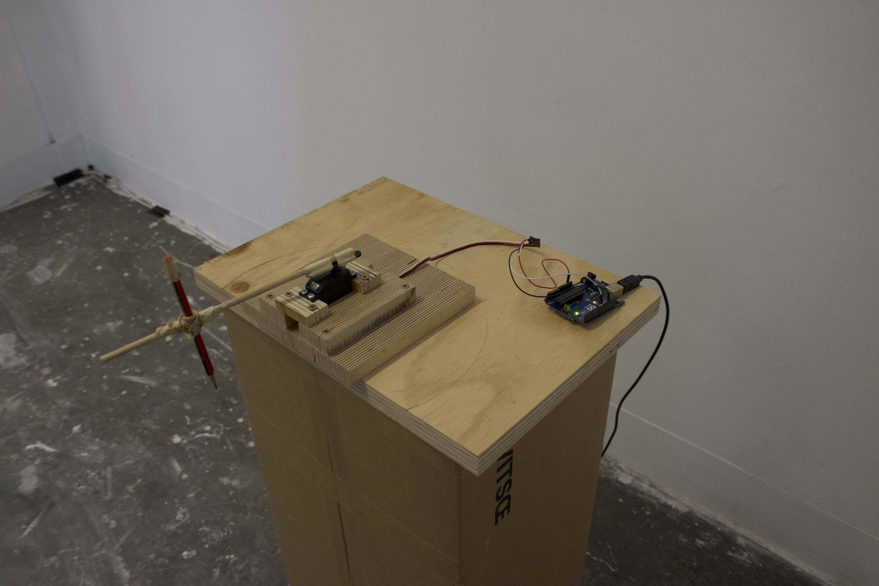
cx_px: 440
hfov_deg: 57.2
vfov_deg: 40.0
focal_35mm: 33
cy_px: 293
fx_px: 806
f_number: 5.6
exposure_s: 1/125
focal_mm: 22
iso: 2500
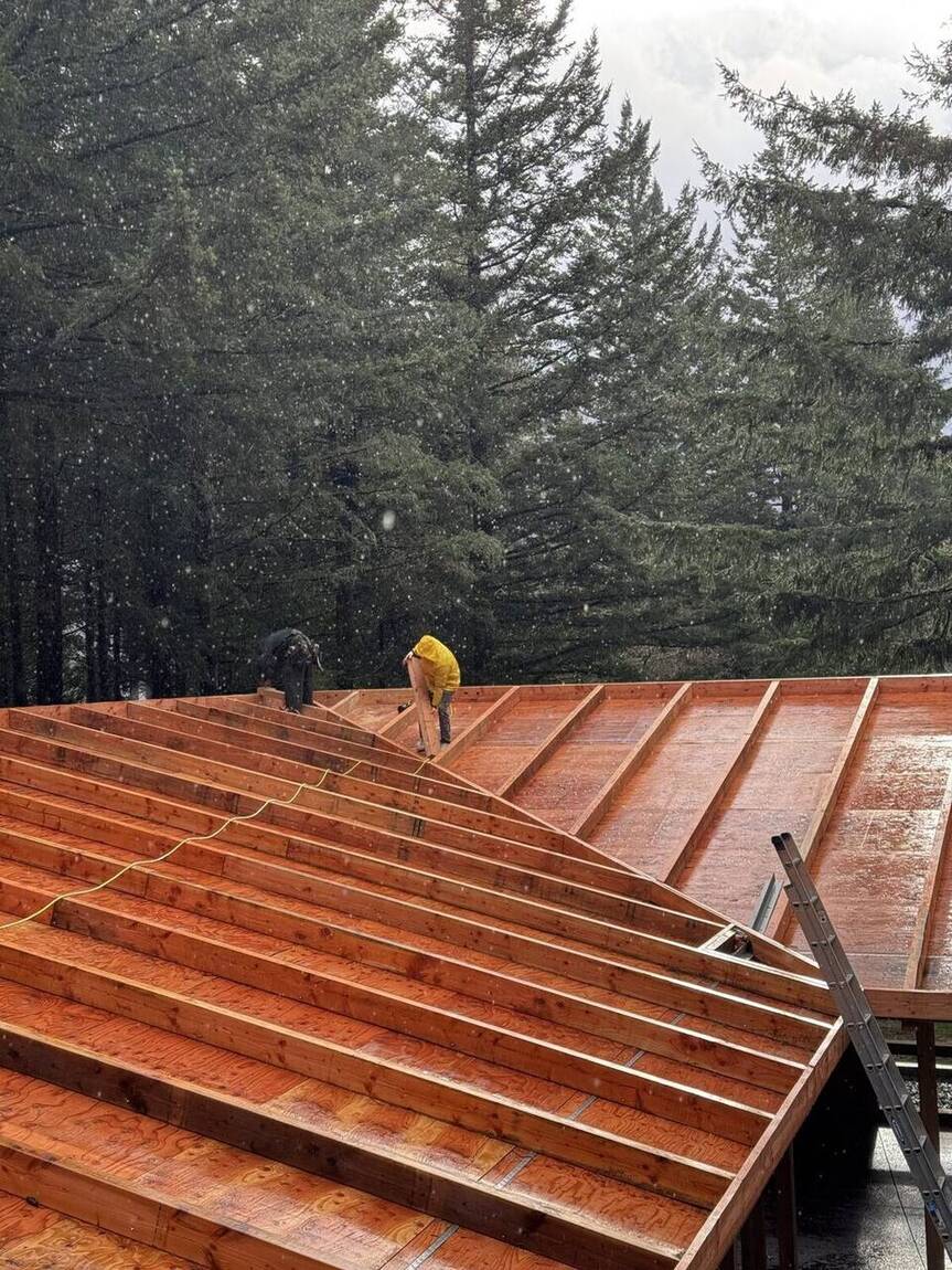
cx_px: 476
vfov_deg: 39.6
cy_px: 635
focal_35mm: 48
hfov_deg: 30.3
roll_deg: +1.9
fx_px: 1759
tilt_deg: +0.4
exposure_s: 1/340
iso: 64
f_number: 1.78
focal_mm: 6.76
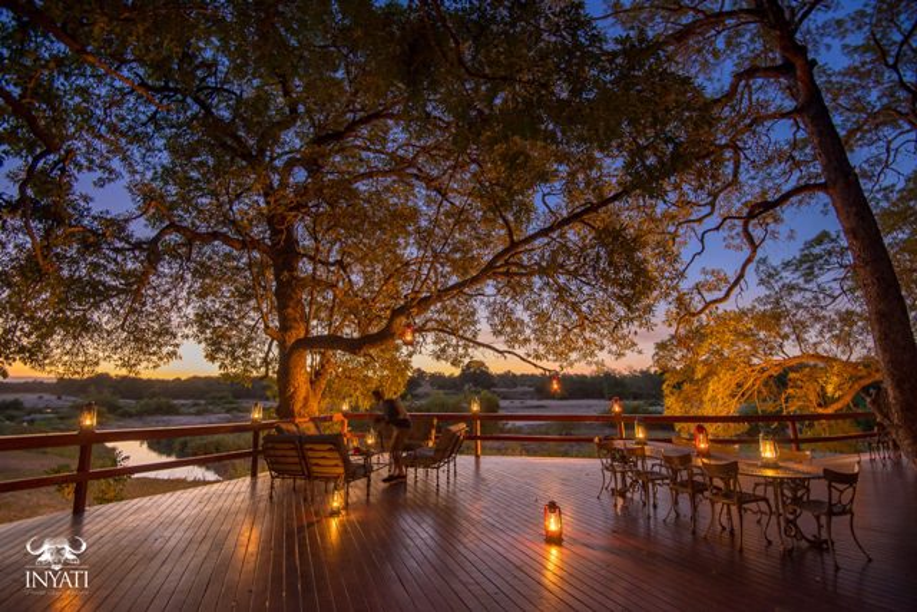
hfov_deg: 96.7
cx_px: 458
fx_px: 408
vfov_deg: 73.8
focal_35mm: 16
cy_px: 306
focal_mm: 16
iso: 800
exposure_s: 1/5
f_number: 5
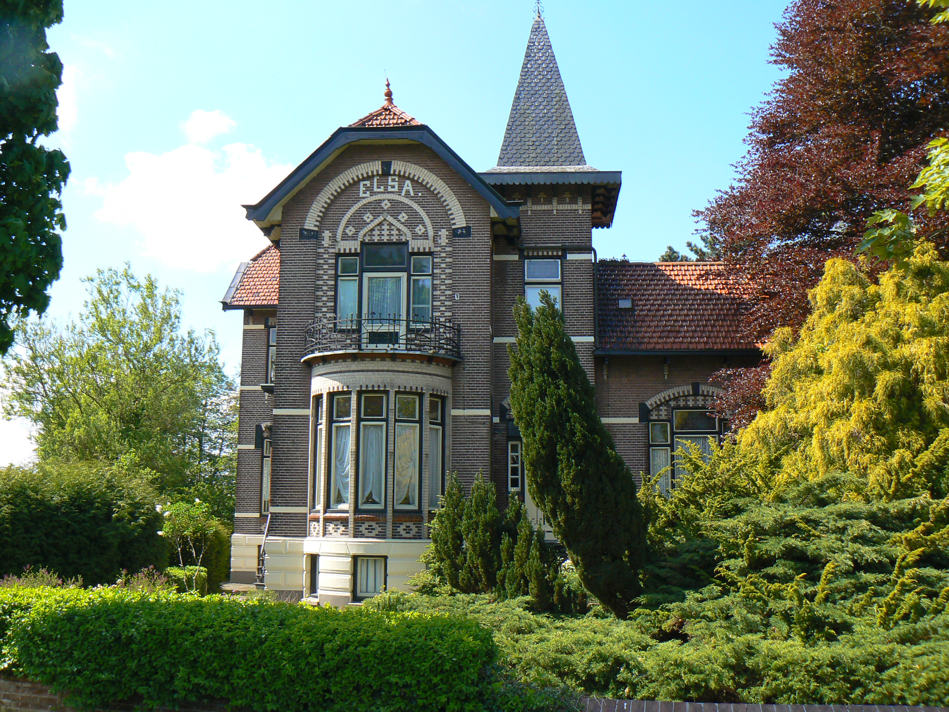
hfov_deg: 51.4
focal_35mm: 36
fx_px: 987
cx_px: 474
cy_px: 356
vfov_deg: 39.7
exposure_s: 1/250
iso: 80
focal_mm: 6
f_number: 5.6
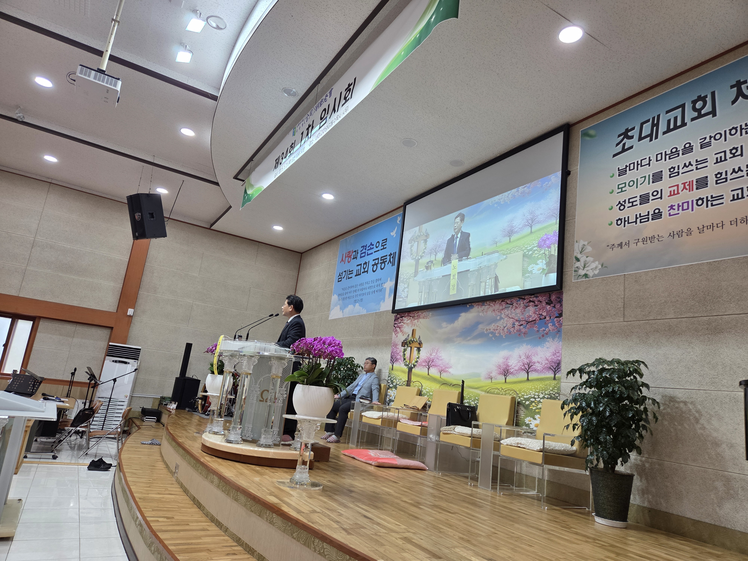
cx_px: 374
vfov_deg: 58.9
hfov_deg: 73.9
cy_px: 280
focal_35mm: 23
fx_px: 497
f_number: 1.8
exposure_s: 1/120
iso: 160
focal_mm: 5.4
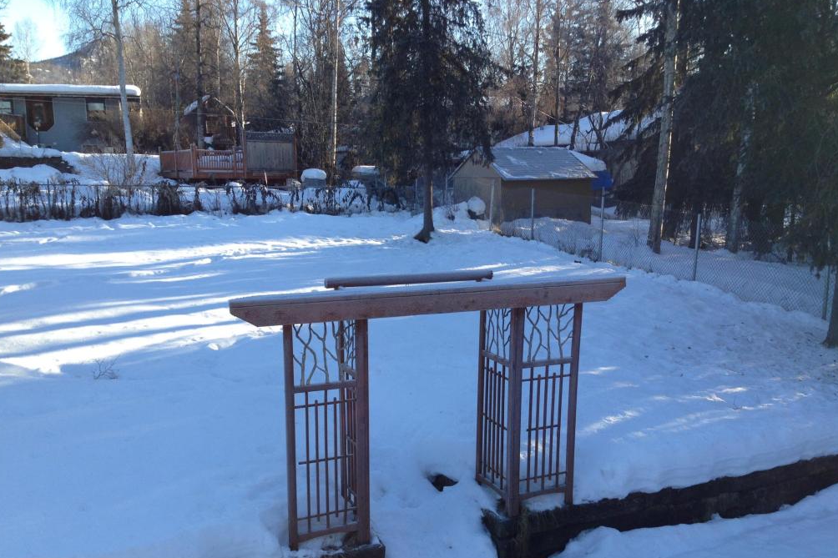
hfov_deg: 54.4
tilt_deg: -9.2
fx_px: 815
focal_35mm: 35
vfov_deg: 37.8
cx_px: 420
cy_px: 310
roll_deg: +0.1
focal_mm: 4.12
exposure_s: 1/384
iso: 50
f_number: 2.4
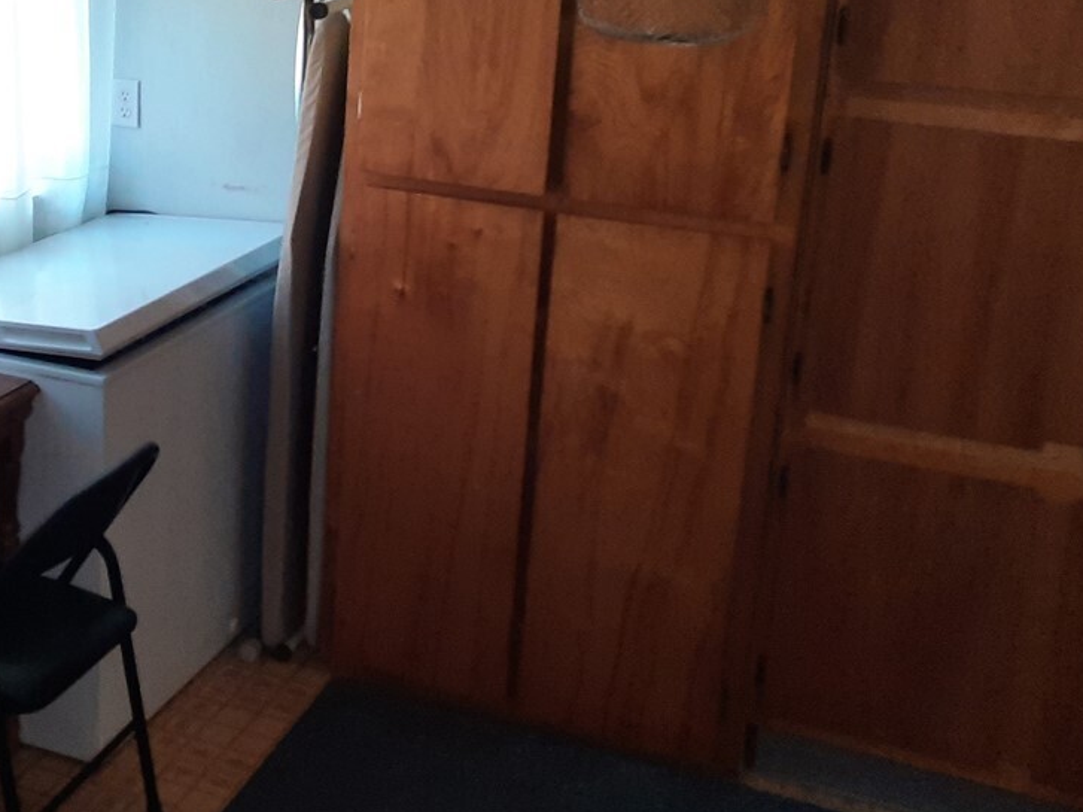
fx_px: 1720
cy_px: 235
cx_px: 220
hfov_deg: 33.9
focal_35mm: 55
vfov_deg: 26.3
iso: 250
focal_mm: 4.6
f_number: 2
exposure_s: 1/60
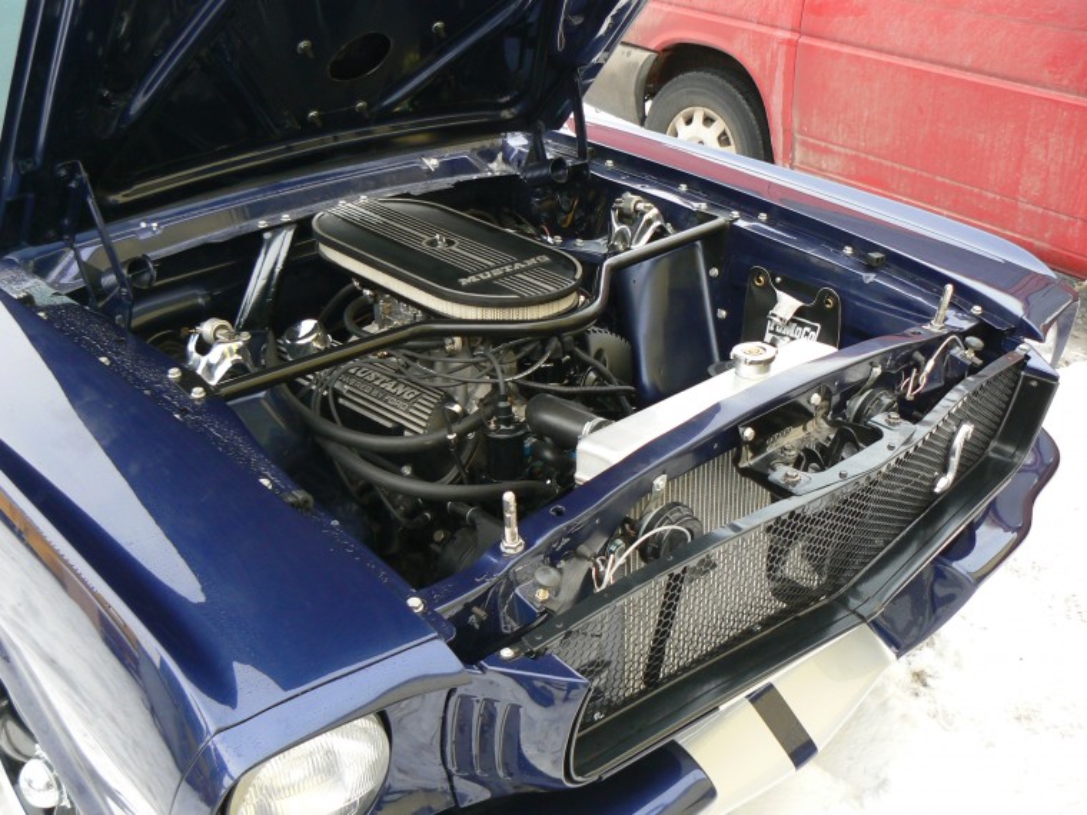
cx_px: 544
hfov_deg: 51.4
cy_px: 408
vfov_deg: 39.7
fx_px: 1130
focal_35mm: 36
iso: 80
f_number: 2.8
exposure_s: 1/40
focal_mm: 6
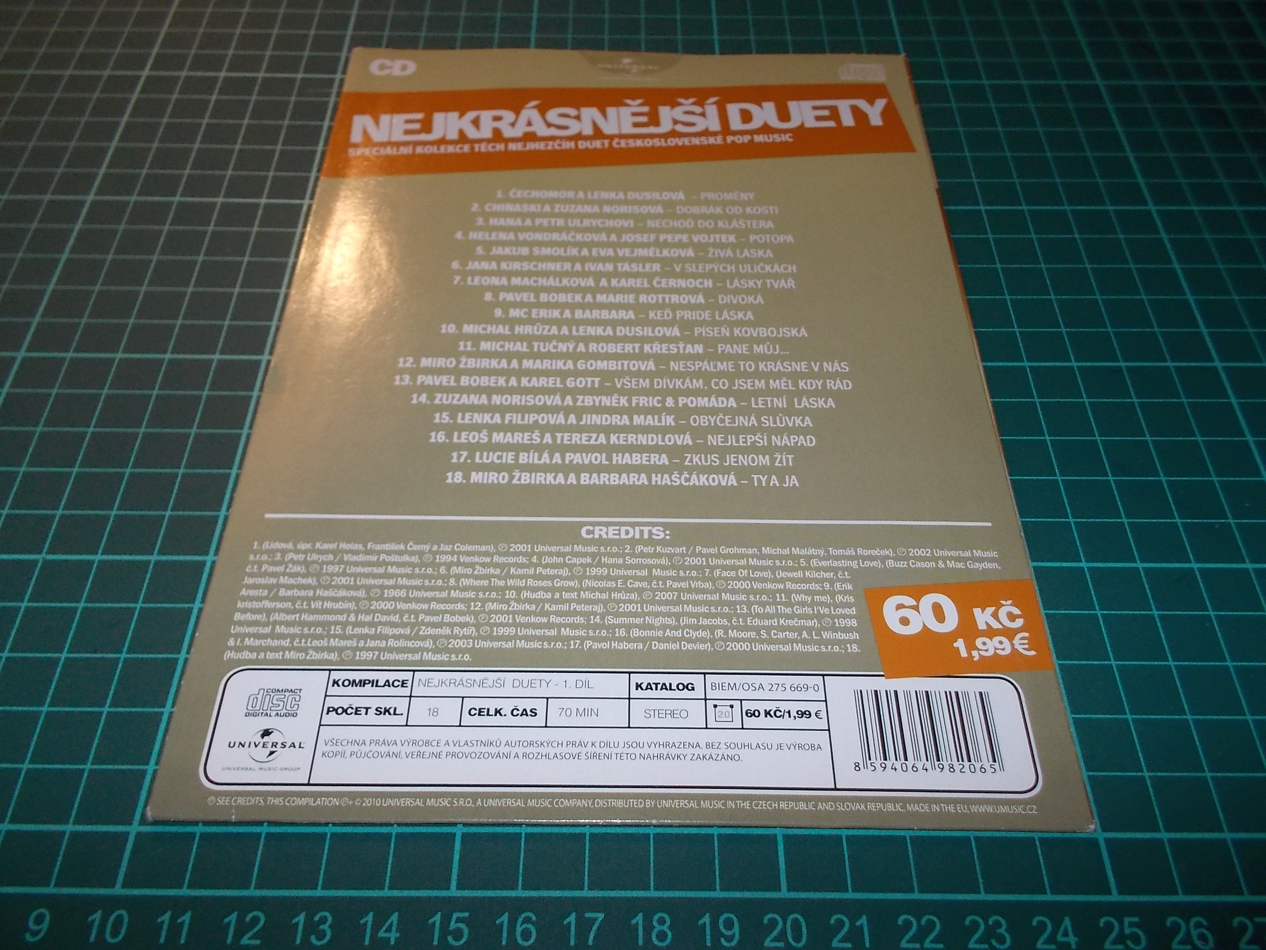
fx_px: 1061
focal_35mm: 29
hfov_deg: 61.7
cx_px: 633
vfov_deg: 48.2
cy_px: 475
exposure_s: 1/30
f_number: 3.3
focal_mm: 4.1
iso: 200
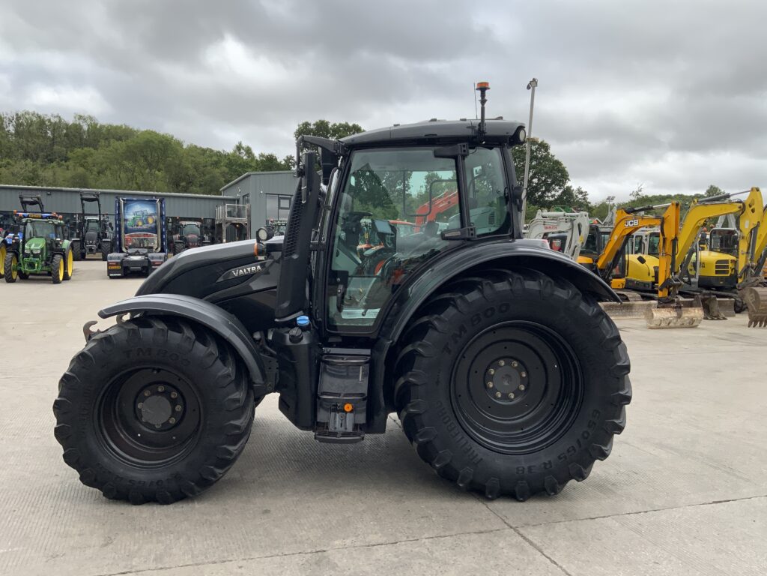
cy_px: 288
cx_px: 384
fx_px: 643
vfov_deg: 48.2
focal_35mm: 29
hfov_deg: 61.7
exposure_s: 1/869
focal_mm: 3
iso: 16
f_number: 1.8
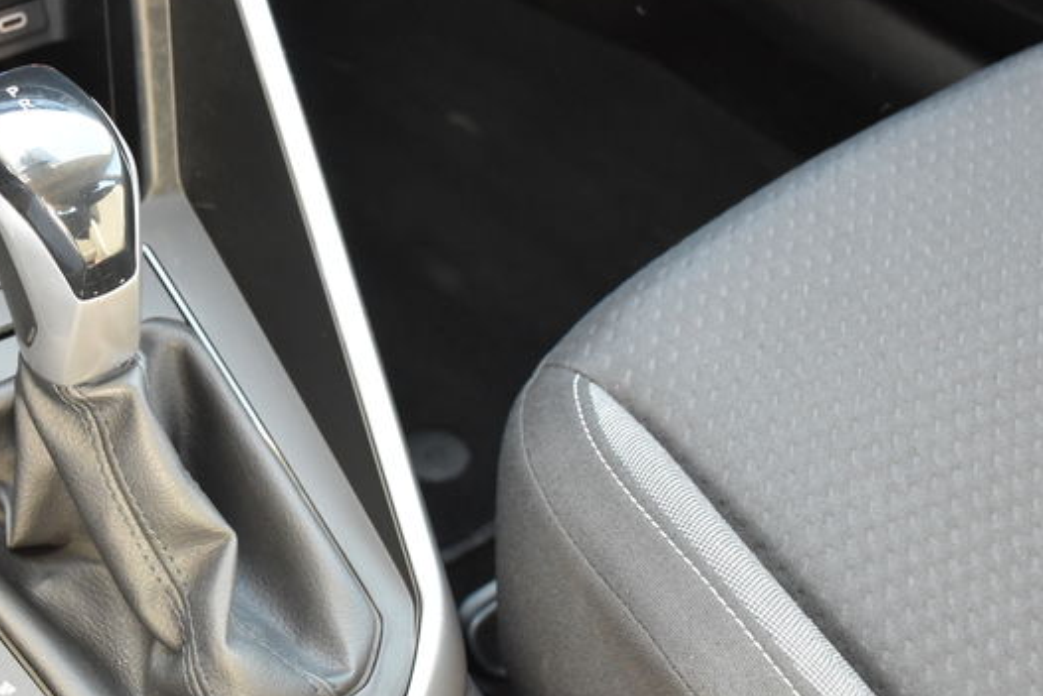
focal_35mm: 57
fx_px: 1652
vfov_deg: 23.8
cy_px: 364
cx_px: 135
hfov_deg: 33.5
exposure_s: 1/60
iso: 1800
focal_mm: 20
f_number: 3.5
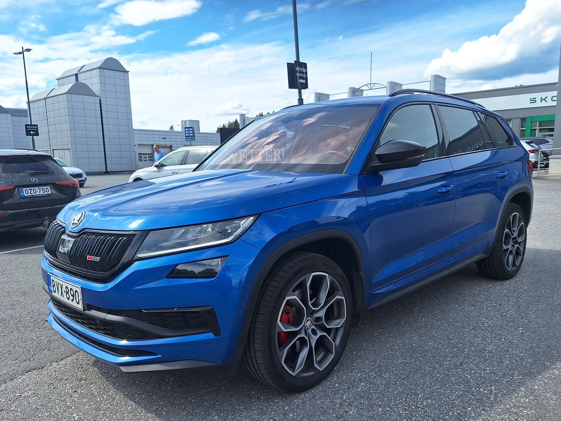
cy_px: 241
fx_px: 438
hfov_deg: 65.3
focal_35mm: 27
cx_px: 283
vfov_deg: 51.2
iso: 40
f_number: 1.8
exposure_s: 1/2463
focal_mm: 5.54
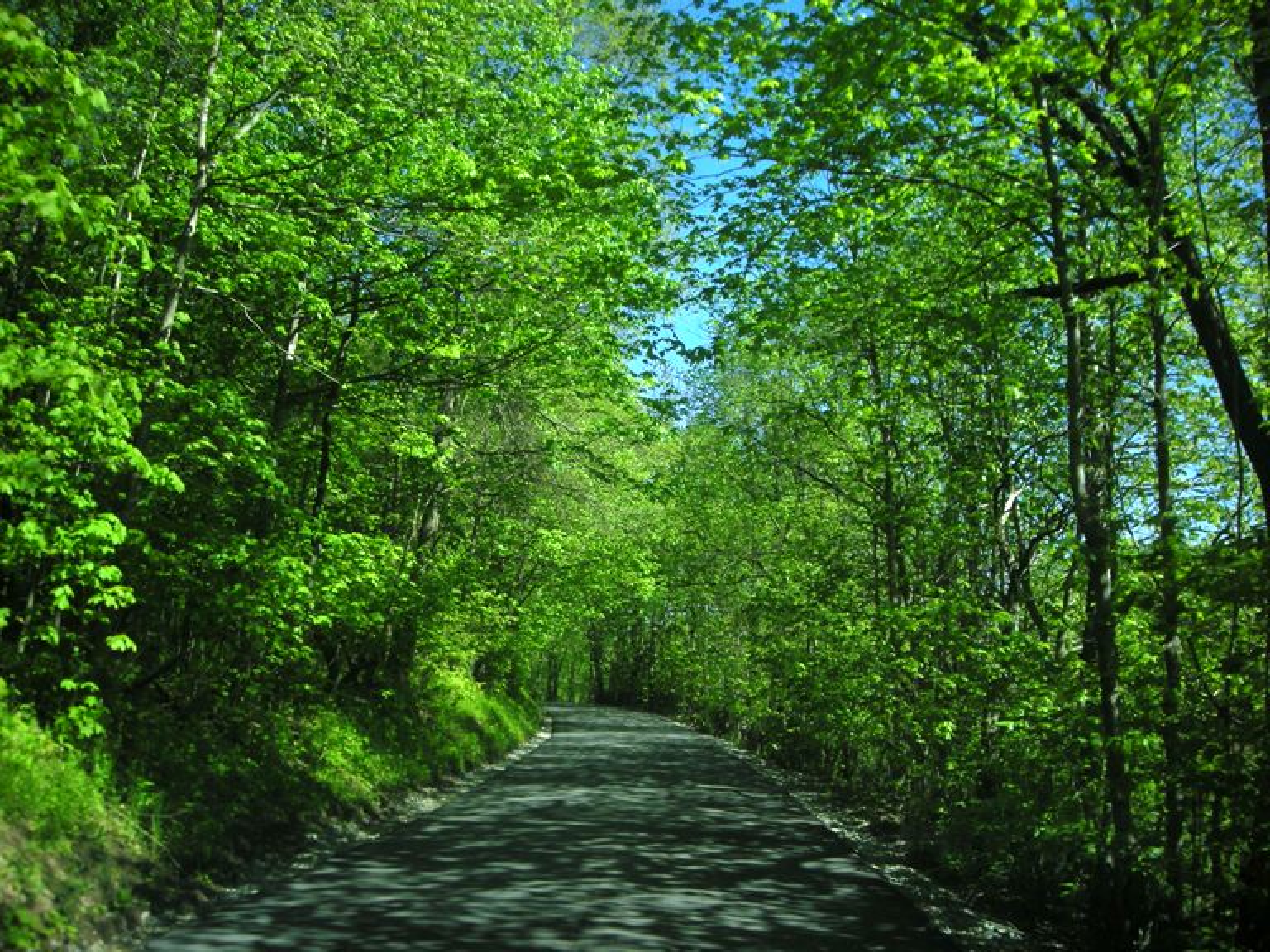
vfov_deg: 40.7
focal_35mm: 35
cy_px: 476
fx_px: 1284
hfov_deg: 52.6
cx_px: 635
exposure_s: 1/170
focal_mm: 5.7
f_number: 5.7
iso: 50
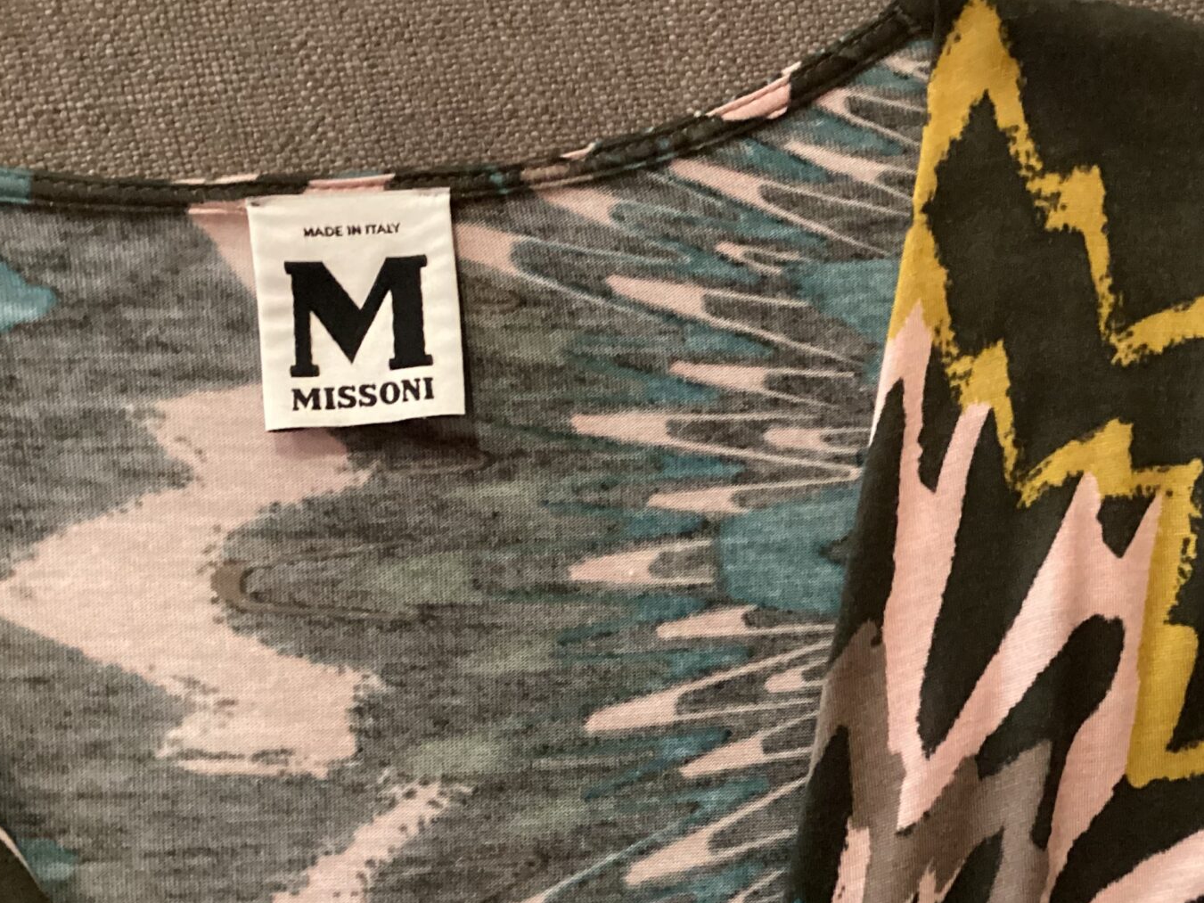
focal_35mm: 47
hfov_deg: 39.8
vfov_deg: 30.7
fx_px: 1635
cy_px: 584
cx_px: 834
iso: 640
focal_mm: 3.3
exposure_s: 1/17
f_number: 2.4
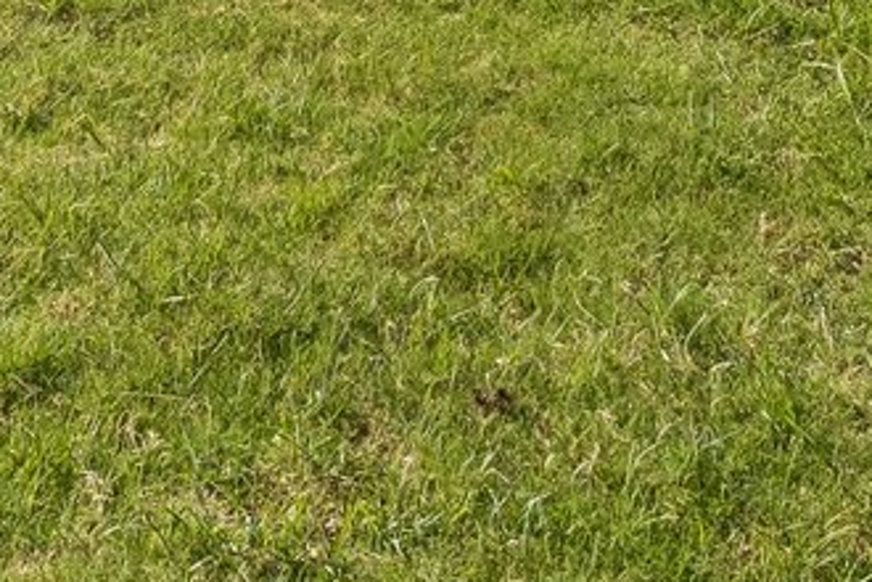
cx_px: 359
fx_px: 2252
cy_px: -821
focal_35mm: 93
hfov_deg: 21.9
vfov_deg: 11.9
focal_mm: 10
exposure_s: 1/1250
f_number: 8
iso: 200
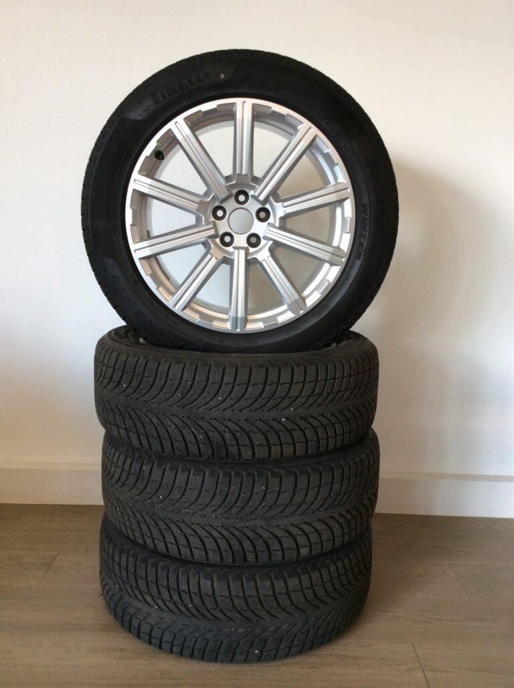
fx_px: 635
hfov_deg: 44.1
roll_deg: +0.5
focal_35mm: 32
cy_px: 344
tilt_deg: -10.1
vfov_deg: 56.9
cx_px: 257
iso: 50
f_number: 2.4
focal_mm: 3.3
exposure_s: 1/25
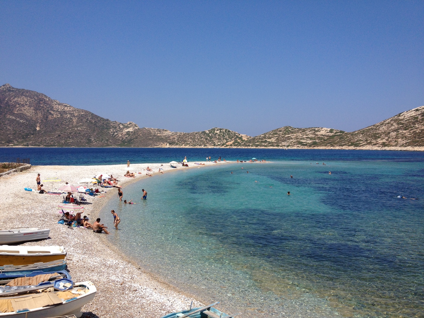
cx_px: 212
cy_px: 159
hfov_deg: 52.6
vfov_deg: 40.7
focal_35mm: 35
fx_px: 429
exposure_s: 1/2762
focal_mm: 4.28
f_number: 2.4
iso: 50
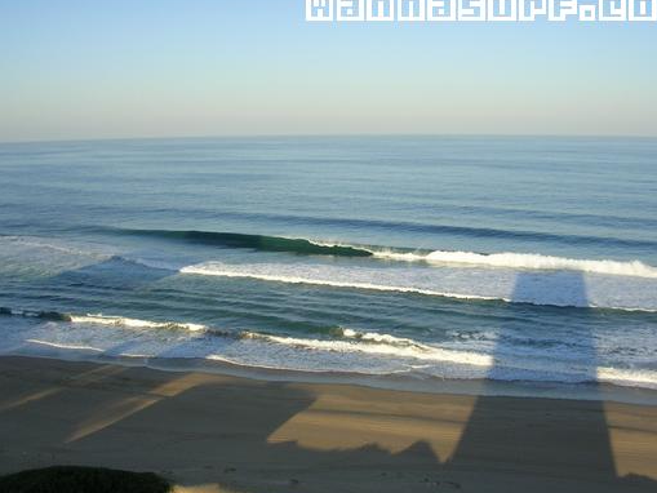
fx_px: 778
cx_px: 353
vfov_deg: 35.1
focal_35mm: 41
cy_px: 253
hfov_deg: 45.7
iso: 50
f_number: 5.6
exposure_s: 1/216
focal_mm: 5.8
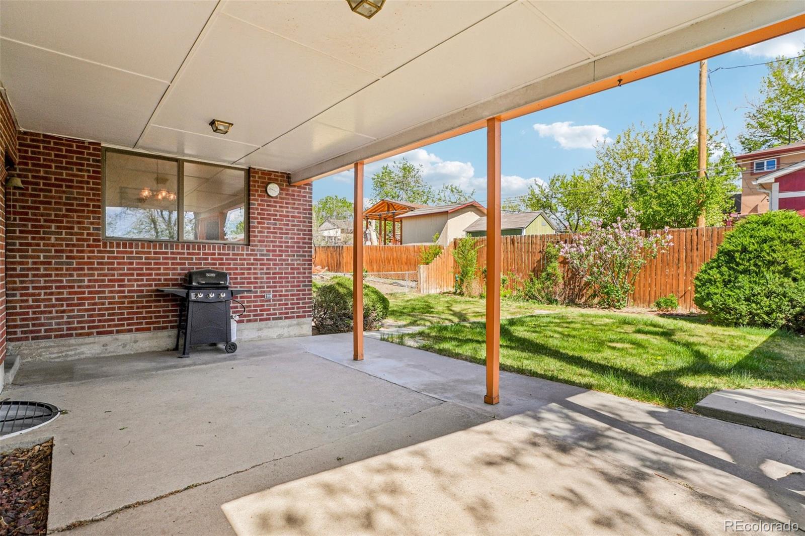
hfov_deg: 95.0
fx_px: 369
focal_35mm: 16
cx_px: 402
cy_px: 268
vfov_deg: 72.0
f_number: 8
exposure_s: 1/200
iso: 100
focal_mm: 11
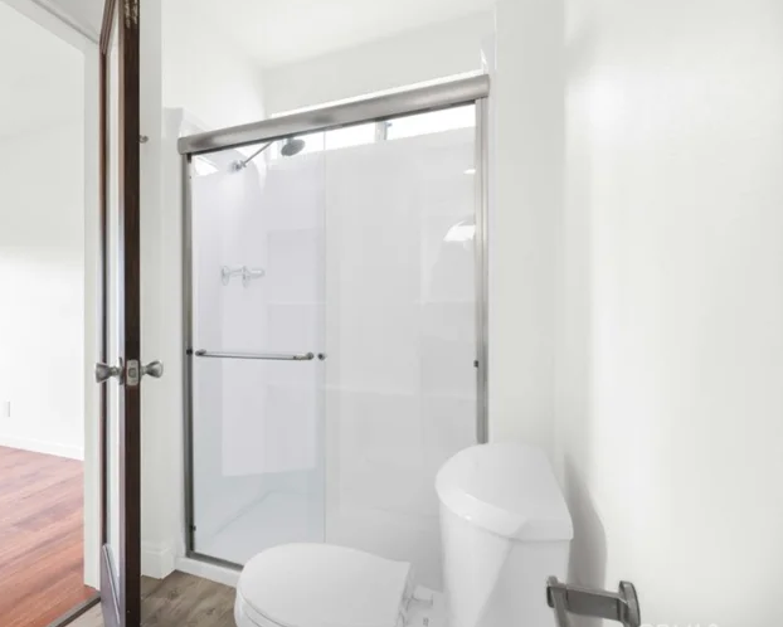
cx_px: 277
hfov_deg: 81.1
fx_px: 440
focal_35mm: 19
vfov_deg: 70.8
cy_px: 296
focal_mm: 15
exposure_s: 1/10
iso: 500
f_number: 8
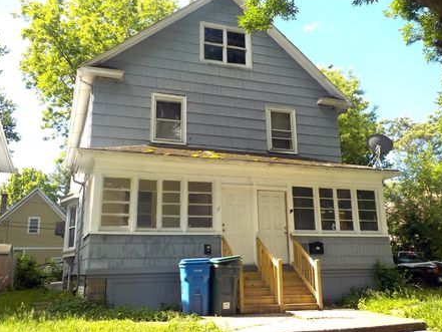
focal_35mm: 34
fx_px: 434
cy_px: 145
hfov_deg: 53.9
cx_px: 232
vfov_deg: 41.7
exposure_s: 1/500
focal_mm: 4.1
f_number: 3.3
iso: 125
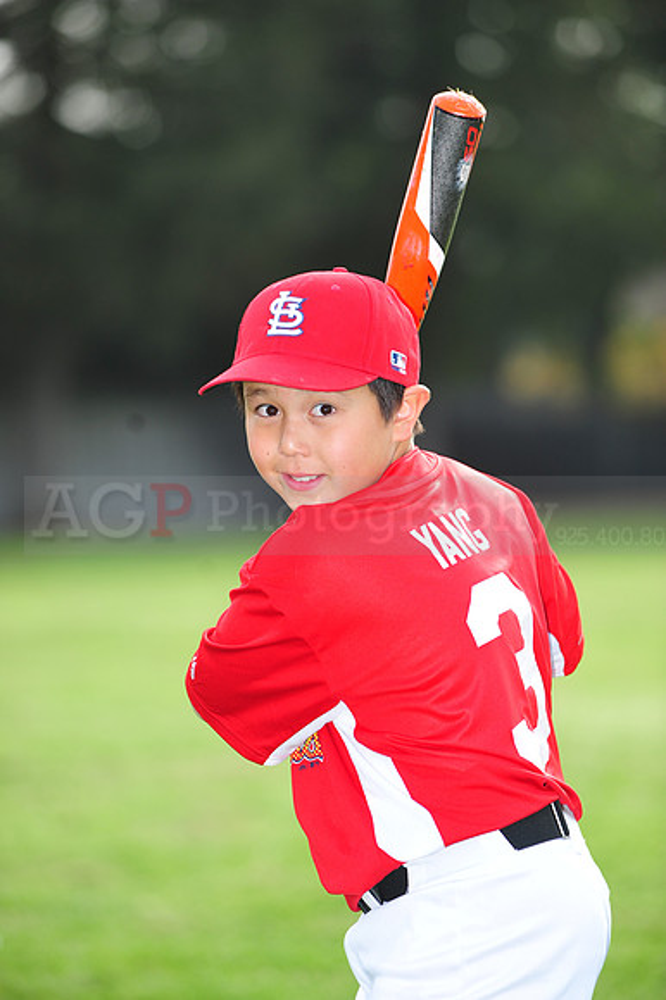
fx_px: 5556
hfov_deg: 6.9
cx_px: 333
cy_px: 500
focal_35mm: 200
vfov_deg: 10.3
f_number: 4.5
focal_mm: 200
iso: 400
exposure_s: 1/1000
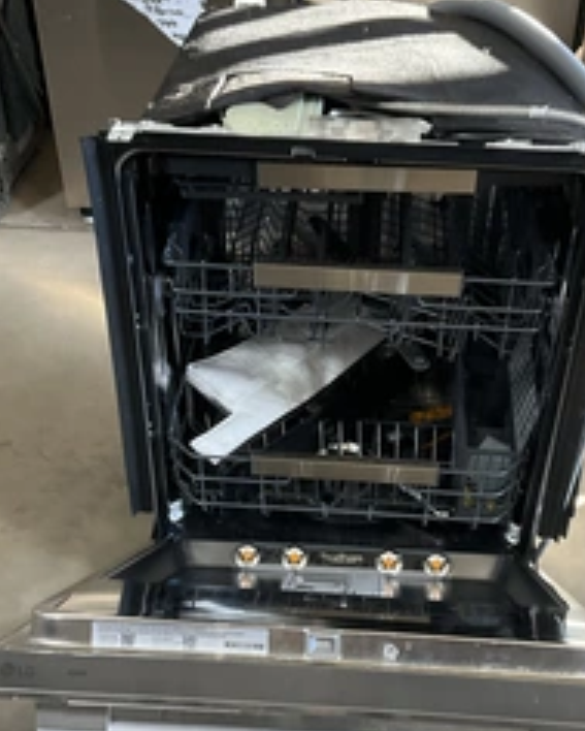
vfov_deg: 38.6
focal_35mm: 48
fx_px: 1038
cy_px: 437
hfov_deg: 31.4
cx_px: 334
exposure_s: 1/60
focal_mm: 3
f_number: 1.8
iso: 125
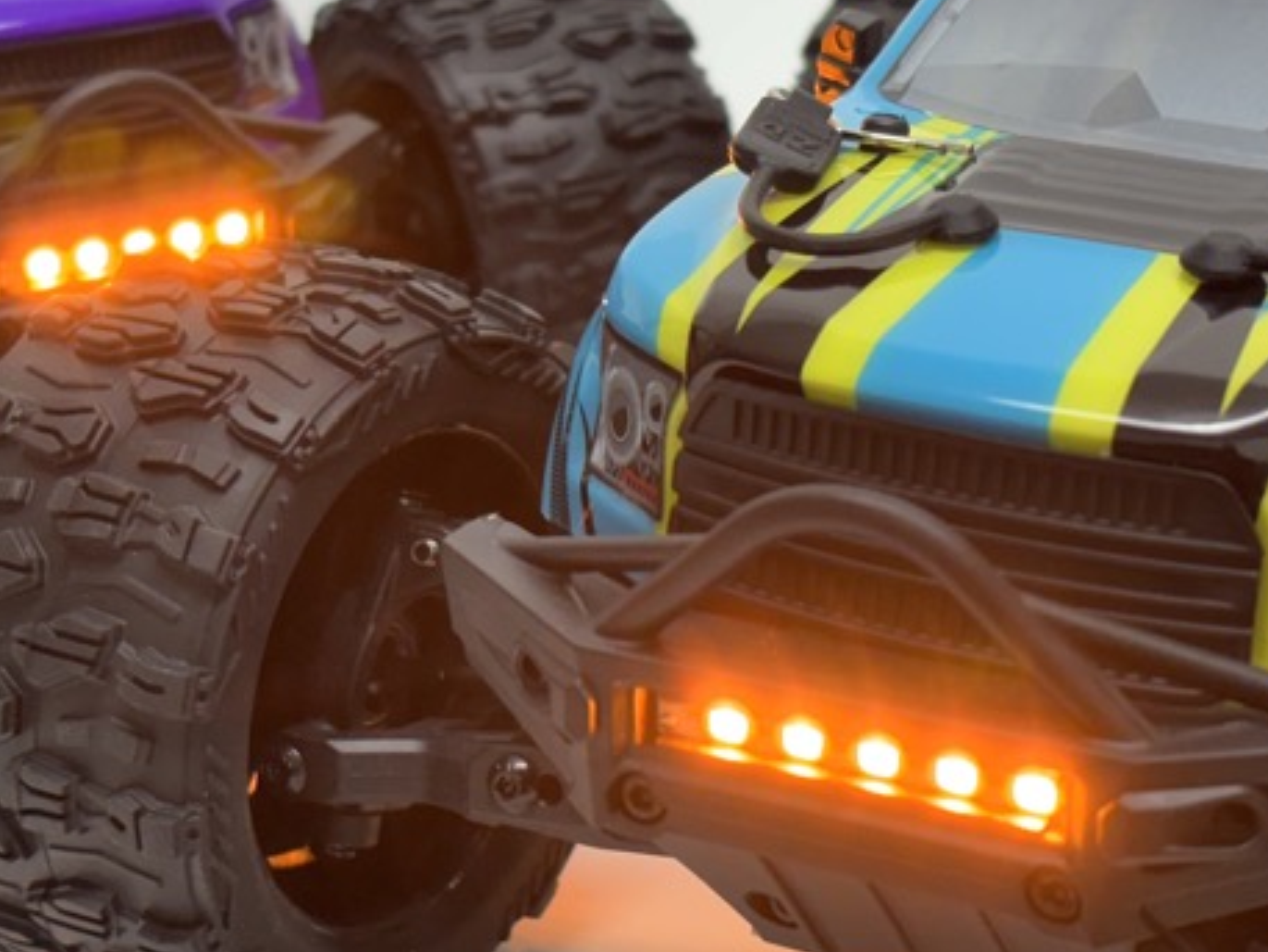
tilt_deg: -20.1
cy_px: 433
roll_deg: -1.0
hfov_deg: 21.5
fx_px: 3334
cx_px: 511
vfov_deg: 16.2
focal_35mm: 91
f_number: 1.6
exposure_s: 1/100
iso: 80
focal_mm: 5.96
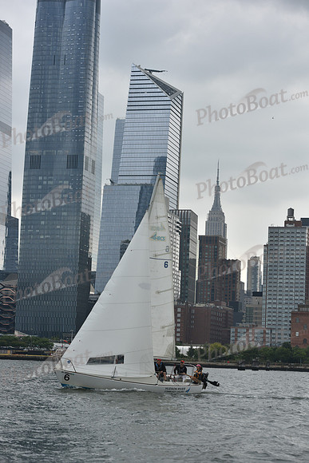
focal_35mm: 85
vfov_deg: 23.9
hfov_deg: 16.1
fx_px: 1094
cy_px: 232
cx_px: 154
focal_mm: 85
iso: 320
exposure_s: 1/1250
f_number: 5.6
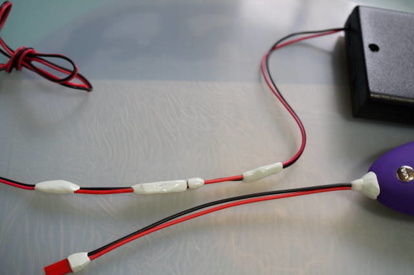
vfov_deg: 29.8
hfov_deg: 43.7
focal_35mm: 45
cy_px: 138
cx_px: 207
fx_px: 517
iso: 1000
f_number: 5
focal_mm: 30
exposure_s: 1/60
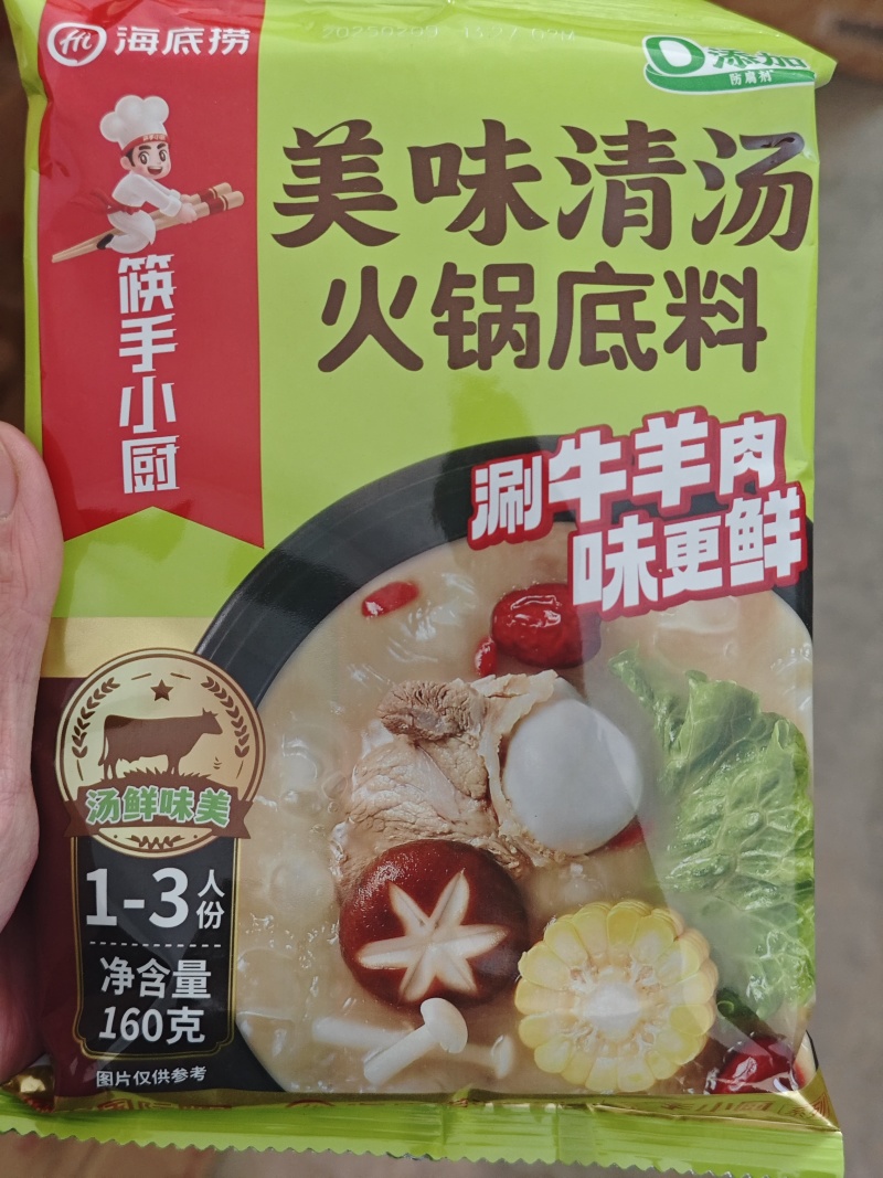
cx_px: 442
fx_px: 1565
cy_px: 589
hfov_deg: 31.5
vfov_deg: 41.2
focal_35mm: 46
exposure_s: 1/50
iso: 800
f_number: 1.6
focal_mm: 6.55
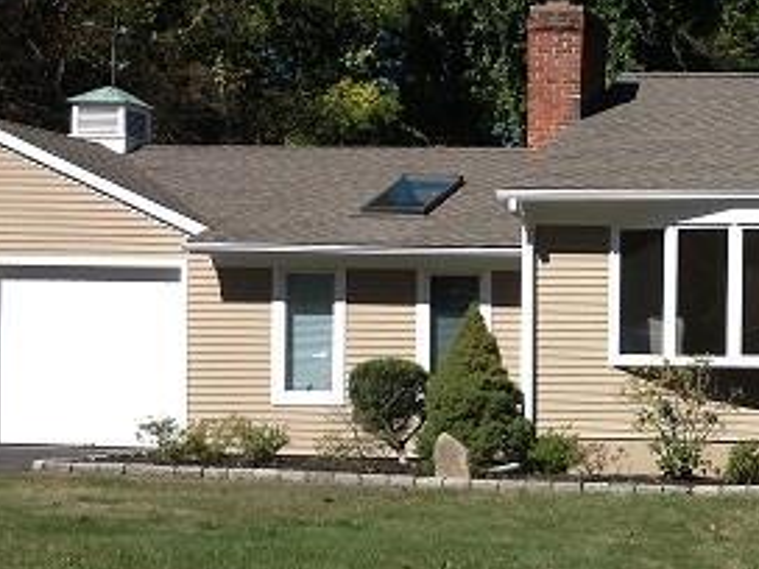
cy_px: 466
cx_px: 804
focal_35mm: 105
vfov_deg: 14.0
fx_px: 2302
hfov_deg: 18.1
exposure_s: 1/1623
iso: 50
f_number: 2.4
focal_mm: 4.28
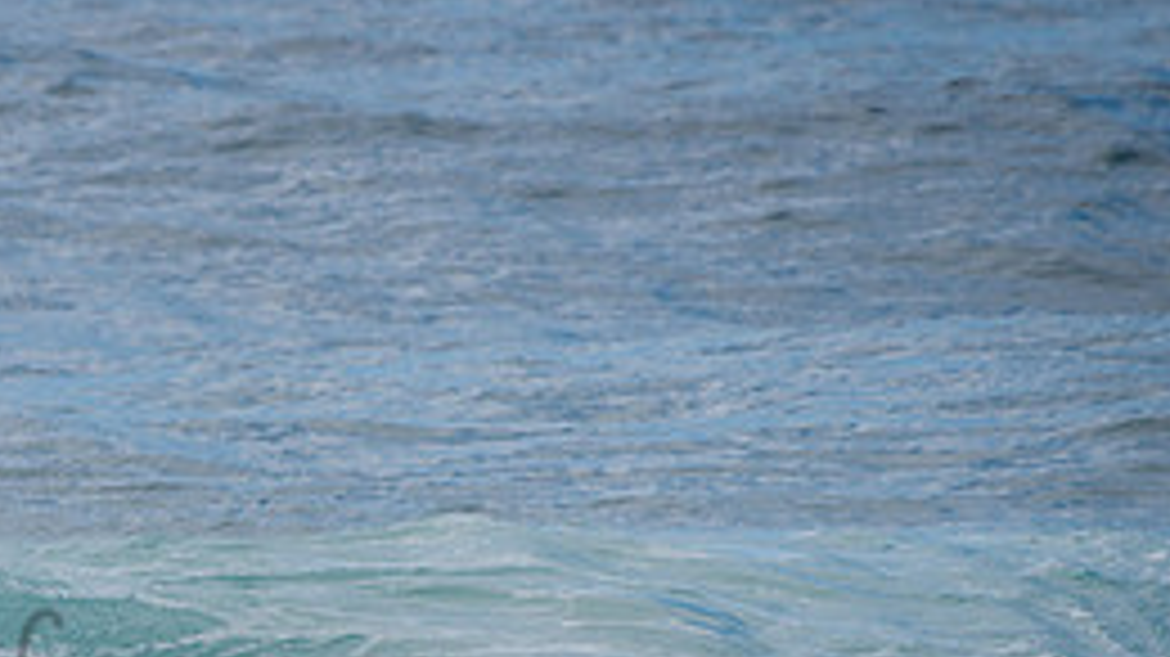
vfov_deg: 0.8
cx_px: -284
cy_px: 457
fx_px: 44377
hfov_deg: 1.5
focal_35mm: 1431
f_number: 5.6
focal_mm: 500
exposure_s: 1/2000
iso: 100
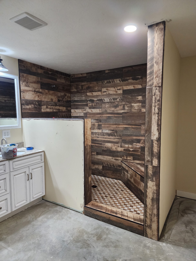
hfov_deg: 58.9
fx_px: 174
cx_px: 98
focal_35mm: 23
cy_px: 130
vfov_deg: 73.9
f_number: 1.8
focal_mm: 6.4
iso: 320
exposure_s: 1/120
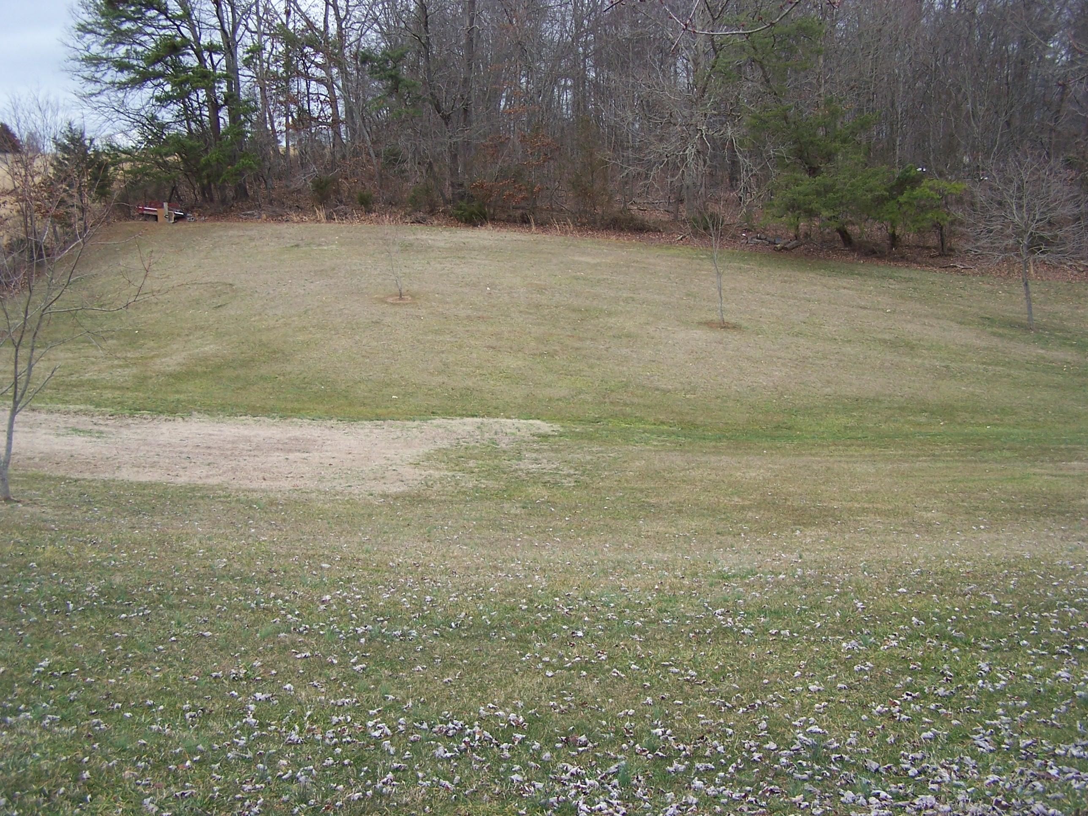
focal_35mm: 38
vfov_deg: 37.7
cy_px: 408
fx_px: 1194
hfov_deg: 49.0
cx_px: 544
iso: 80
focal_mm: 6.3
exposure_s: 1/125
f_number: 2.8
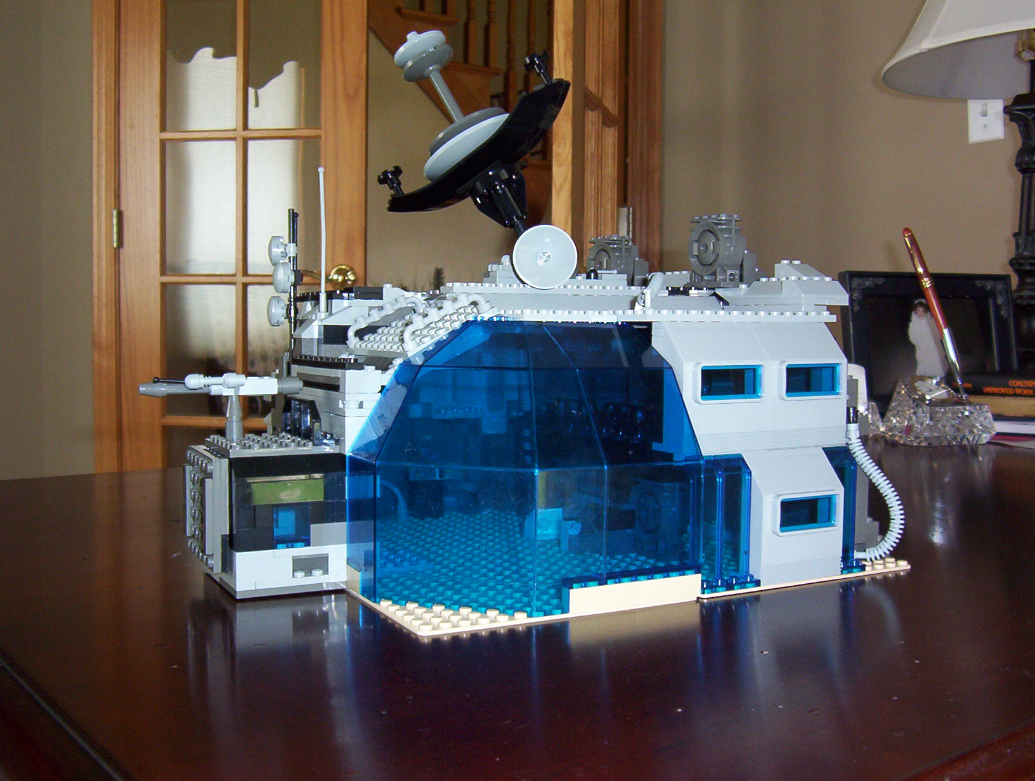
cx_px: 518
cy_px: 390
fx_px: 1079
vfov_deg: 39.8
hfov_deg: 51.2
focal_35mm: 36
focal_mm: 5.54
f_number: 2.76
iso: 140
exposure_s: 1/30
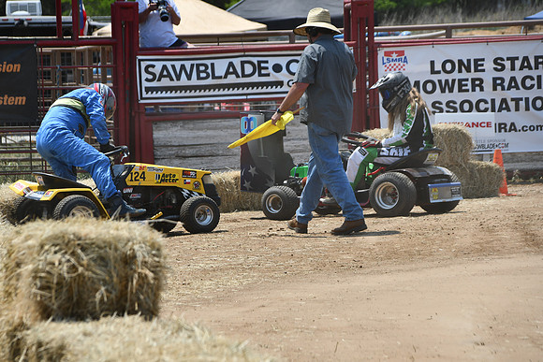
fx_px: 4752
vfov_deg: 4.4
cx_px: 272
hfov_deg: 6.5
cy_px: 181
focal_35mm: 315
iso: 140
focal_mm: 210
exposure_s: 1/500
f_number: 8
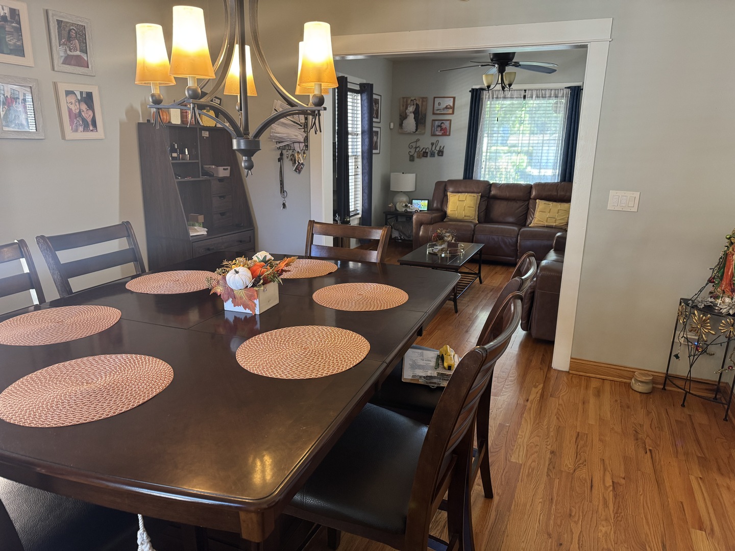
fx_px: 510
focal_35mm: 24
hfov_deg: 71.6
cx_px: 368
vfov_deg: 56.8
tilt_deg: -15.3
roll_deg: -1.1
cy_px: 276
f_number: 1.78
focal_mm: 6.76
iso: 320
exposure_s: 1/60
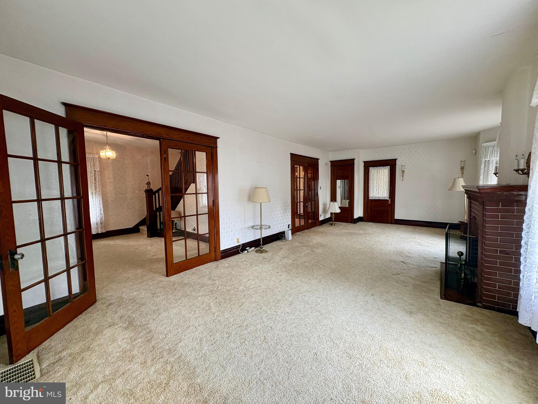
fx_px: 218
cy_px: 202
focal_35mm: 14
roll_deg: +1.0
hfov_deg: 102.1
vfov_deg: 85.7
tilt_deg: -3.1
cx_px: 269
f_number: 2.2
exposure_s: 1/60
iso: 200
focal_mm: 2.22
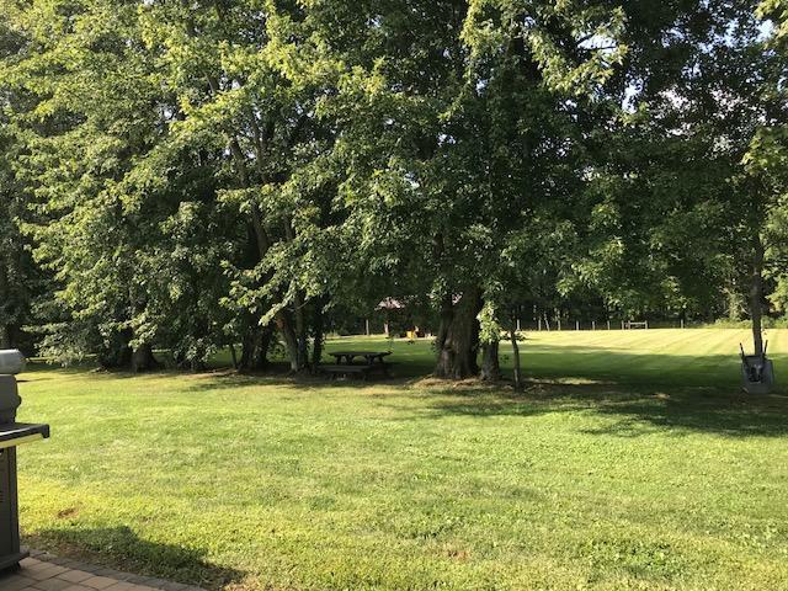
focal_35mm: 28
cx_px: 394
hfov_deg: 63.4
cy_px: 296
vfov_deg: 49.7
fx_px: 637
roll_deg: +2.5
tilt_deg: +0.5
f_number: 1.8
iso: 20
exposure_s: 1/501
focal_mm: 3.99
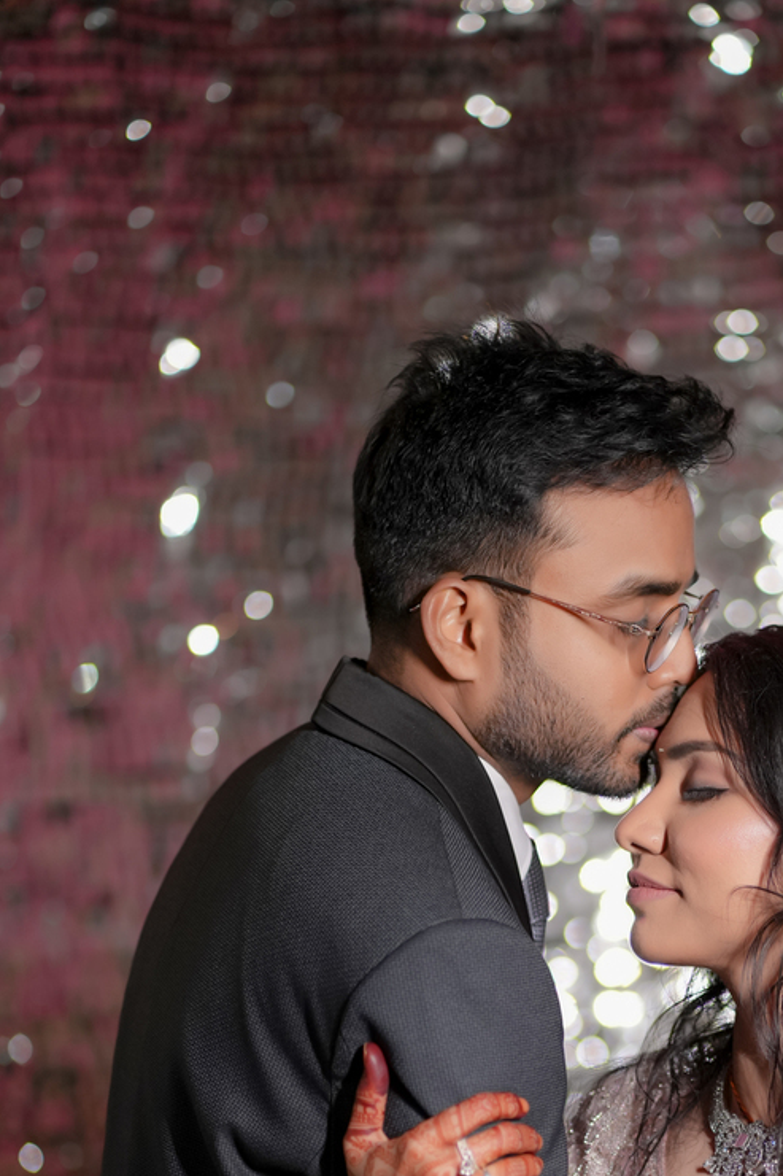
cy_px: 1043
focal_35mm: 151
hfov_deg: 9.1
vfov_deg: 13.5
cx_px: 645
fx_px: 4928
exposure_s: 1/125
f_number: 1.8
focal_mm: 85
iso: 250
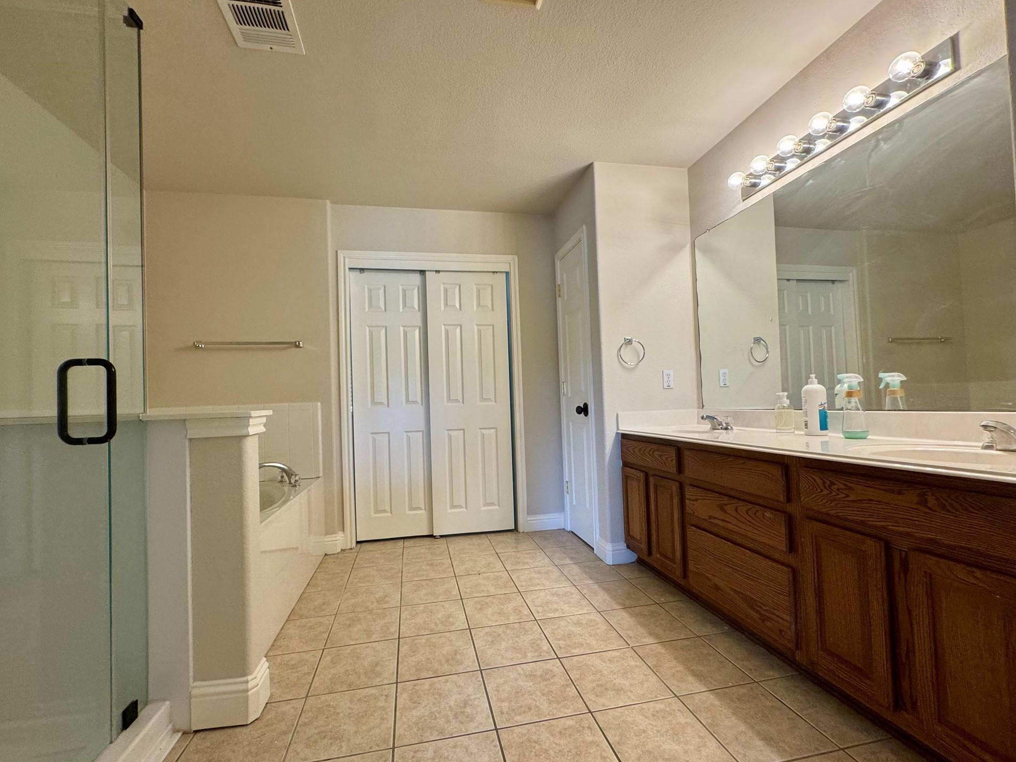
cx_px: 494
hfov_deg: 98.1
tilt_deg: +0.5
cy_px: 392
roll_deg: +1.4
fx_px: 440
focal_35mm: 15
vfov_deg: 81.7
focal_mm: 2.22
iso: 200
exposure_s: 1/120
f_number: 2.2
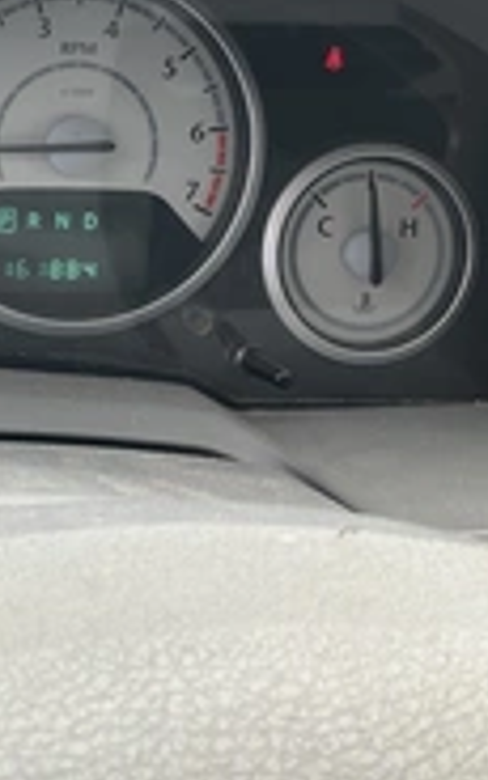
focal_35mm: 67
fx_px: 1426
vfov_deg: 30.0
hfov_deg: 18.3
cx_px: -123
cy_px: 165
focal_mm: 3
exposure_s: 1/122
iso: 20
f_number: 1.8
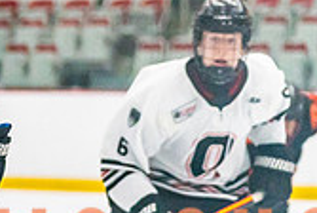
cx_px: -219
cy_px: 250
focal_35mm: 472
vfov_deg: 2.9
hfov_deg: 4.3
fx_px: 4164
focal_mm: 108
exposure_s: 1/1250
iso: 3200
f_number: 2.8
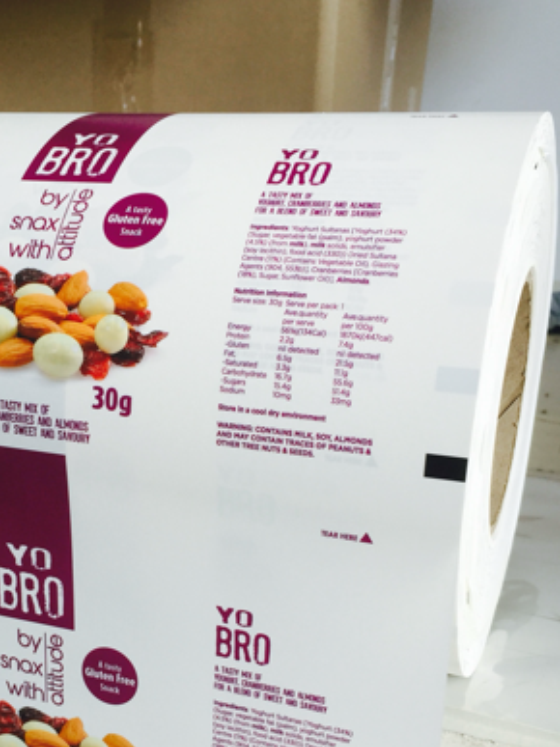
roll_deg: -0.1
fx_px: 1036
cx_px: 158
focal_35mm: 48
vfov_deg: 39.0
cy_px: 527
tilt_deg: -17.5
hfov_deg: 29.9
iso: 32
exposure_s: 1/120
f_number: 2.2
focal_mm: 4.15
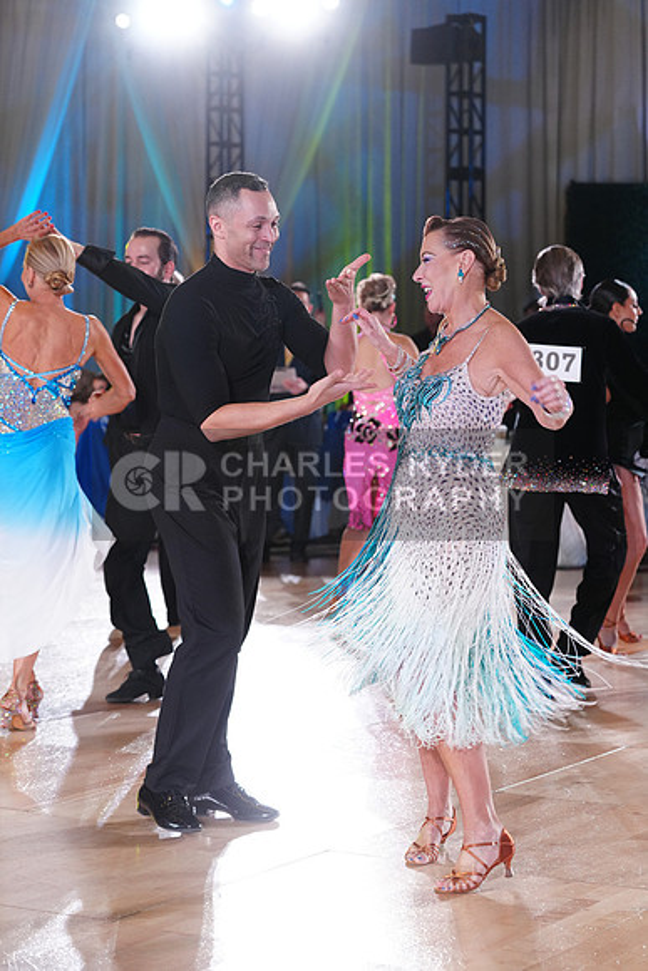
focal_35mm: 84
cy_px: 486
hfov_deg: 16.3
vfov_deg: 24.2
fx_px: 2266
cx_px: 324
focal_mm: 84
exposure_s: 1/320
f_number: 4
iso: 2000
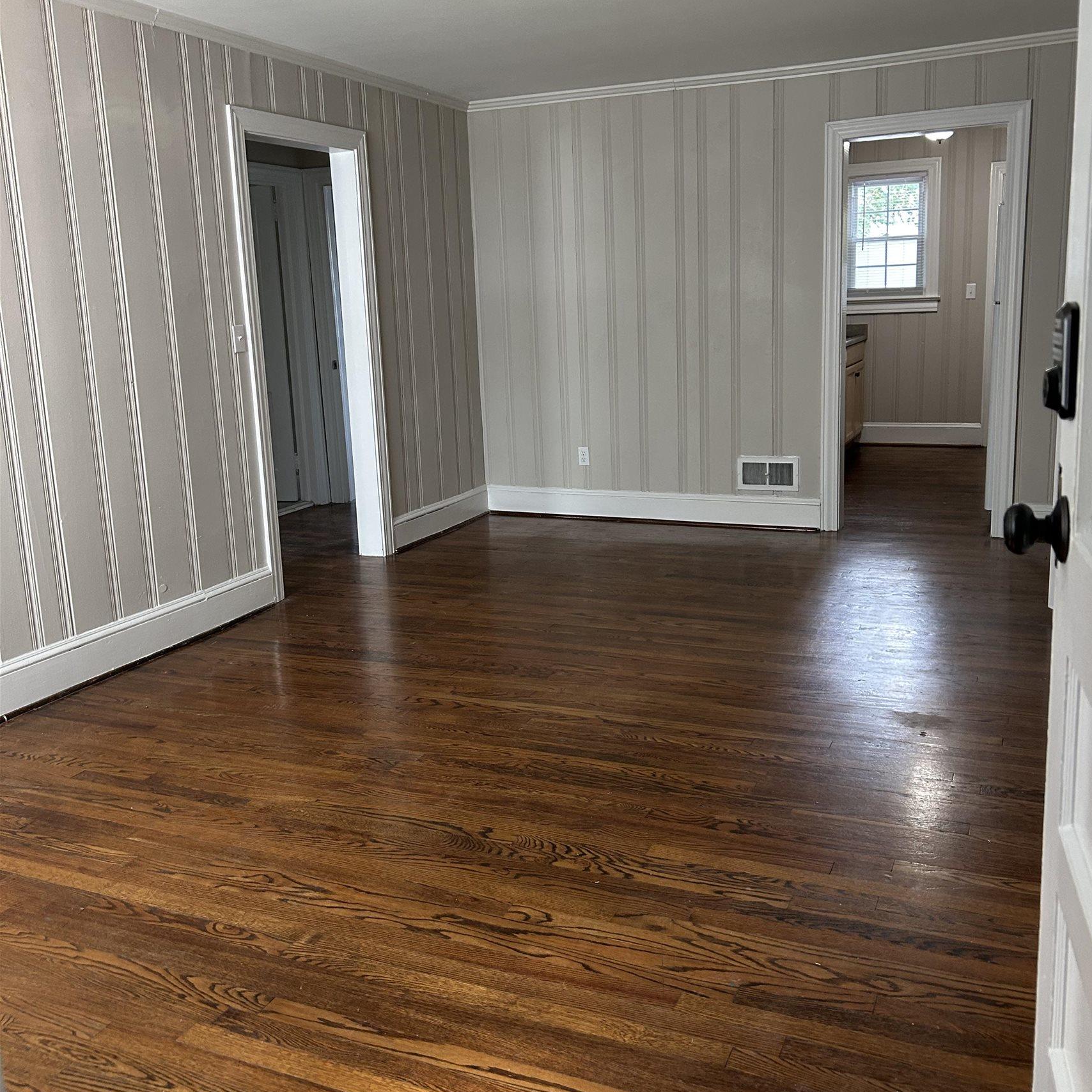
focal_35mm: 31
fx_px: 1106
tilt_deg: -9.2
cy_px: 511
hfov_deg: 52.5
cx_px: 552
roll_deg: +4.4
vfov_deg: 52.5
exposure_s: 1/60
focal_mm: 5.7
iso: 200
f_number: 1.5
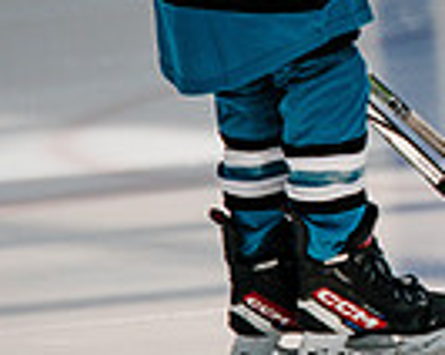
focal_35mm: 1373
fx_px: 18056
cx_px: 929
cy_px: 24
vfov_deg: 1.1
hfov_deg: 1.4
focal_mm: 274
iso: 320
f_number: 3.2
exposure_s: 1/2000
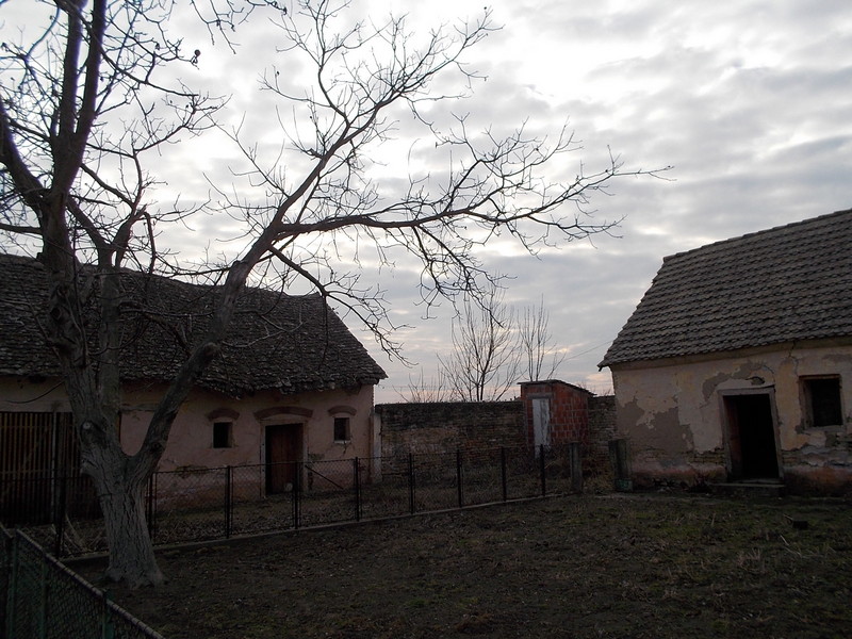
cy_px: 320
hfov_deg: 61.7
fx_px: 714
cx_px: 426
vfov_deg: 48.2
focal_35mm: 29
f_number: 3.3
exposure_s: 1/800
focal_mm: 4.1
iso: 80
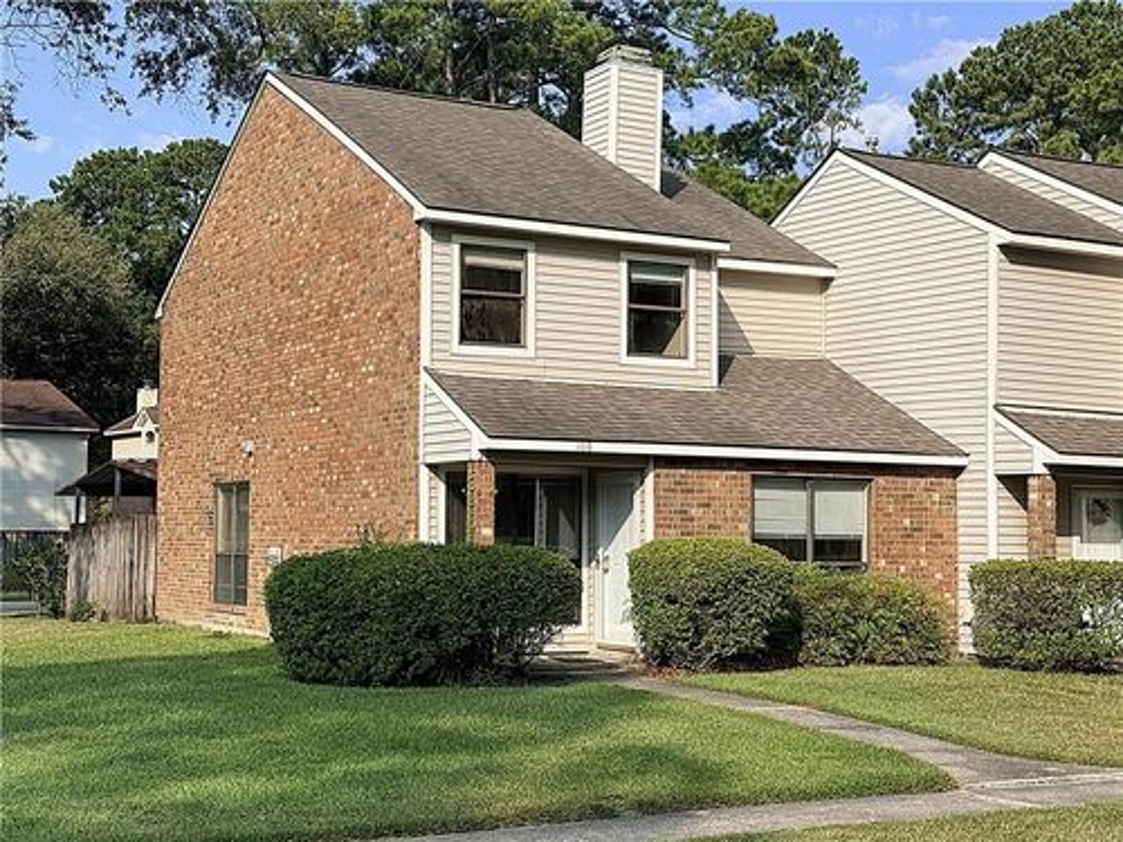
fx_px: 1719
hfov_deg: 36.2
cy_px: 421
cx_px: 562
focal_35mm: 53
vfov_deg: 27.5
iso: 64
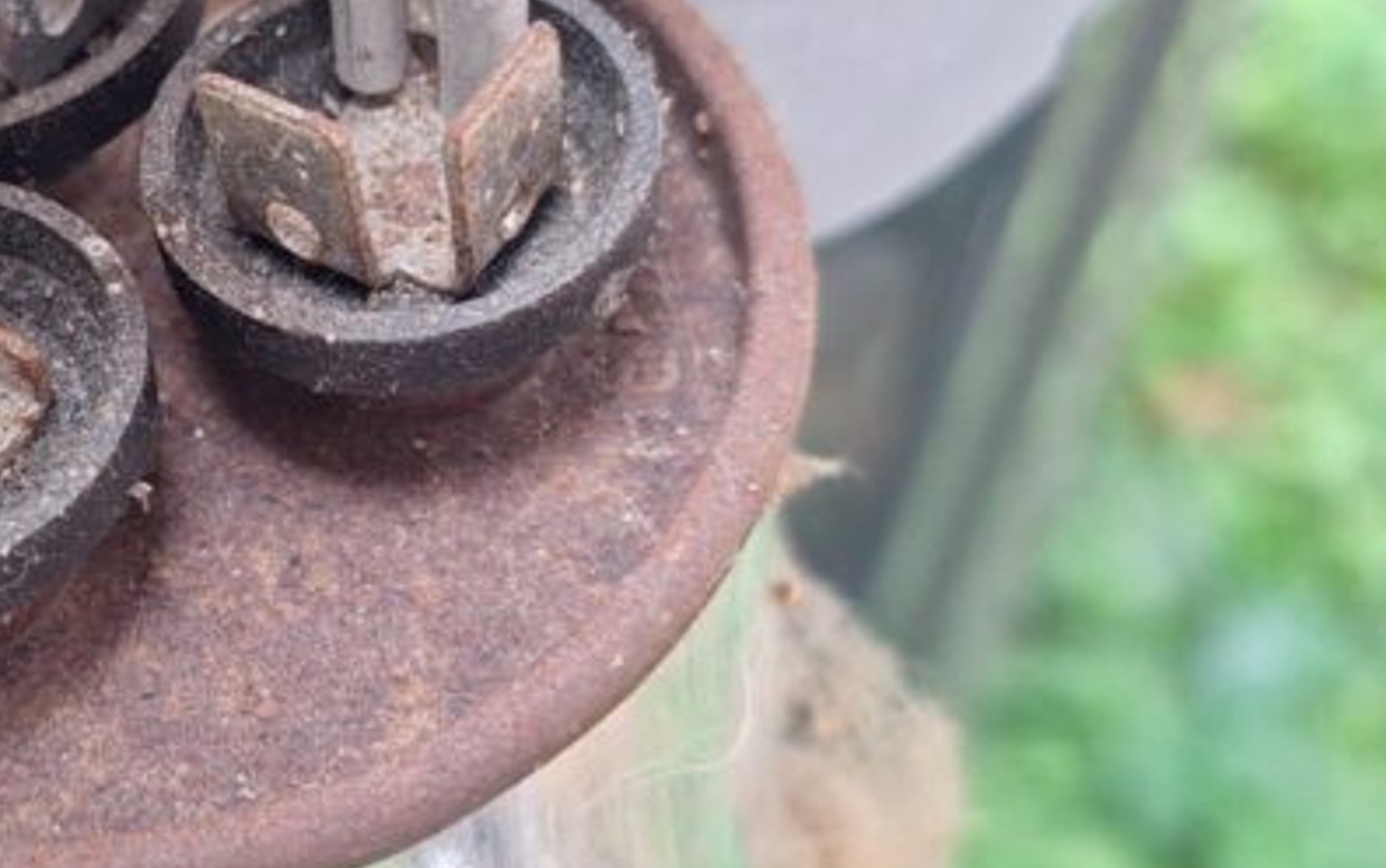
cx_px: 259
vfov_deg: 20.7
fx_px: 2381
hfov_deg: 31.5
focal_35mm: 63
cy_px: 382
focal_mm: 5.54
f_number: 1.8
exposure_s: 1/50
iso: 80
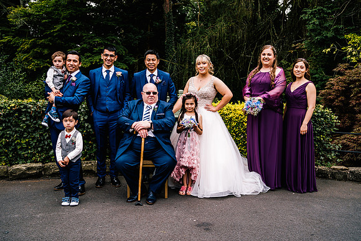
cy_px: 121
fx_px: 355
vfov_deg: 37.5
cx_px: 182
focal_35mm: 35
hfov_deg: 53.9
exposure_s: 1/500
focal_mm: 35
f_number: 4
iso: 160
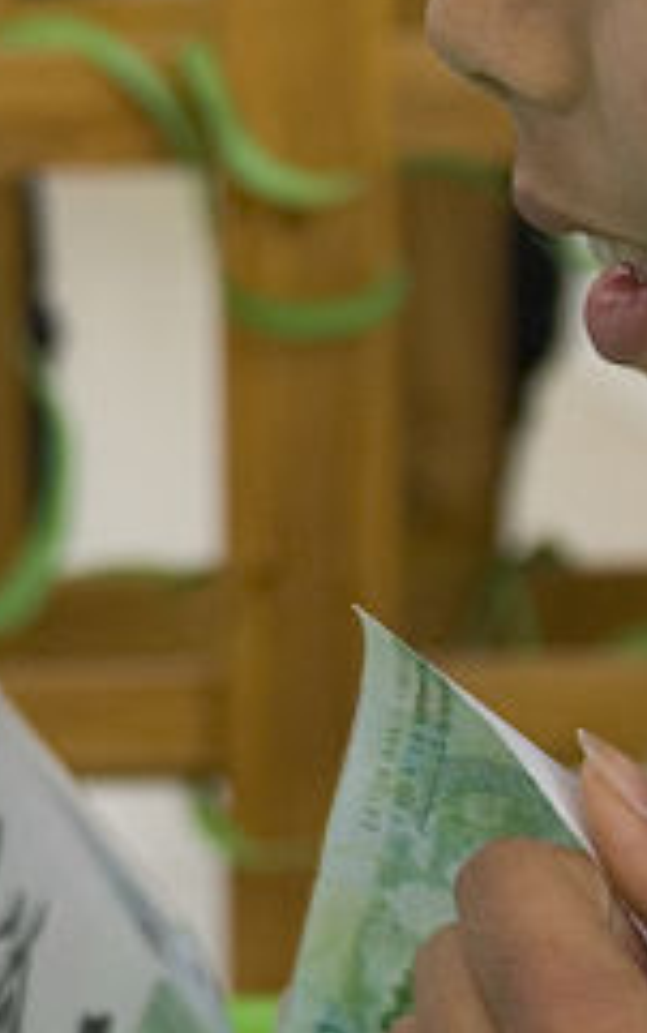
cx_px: -990
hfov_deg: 6.7
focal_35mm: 183
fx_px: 5154
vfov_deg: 11.3
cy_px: -156
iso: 200
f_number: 3.2
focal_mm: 24
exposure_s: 1/160
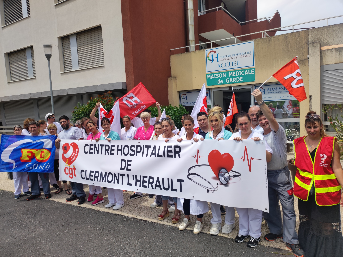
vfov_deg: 54.8
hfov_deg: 69.4
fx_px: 248
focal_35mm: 25
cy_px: 128
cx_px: 172
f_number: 1.79
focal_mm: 4.7
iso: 50
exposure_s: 1/764
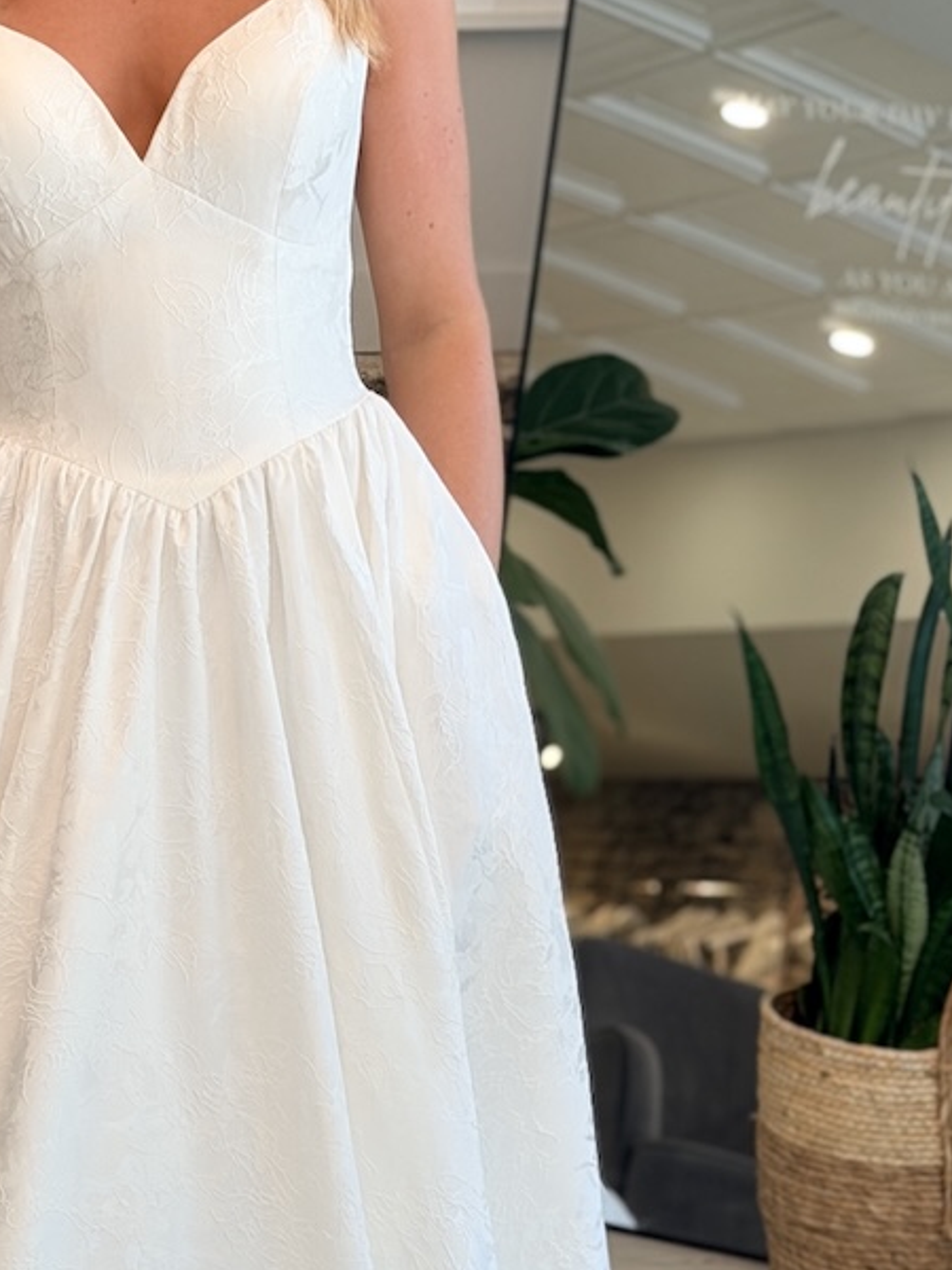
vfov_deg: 15.4
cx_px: 129
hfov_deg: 11.5
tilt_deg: -11.4
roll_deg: -0.6
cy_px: 631
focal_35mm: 128
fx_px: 4694
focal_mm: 6.76
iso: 50
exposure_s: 1/168
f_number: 1.78
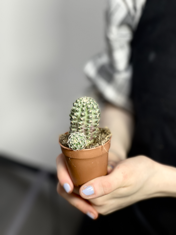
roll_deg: +1.9
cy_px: 118
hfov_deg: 22.9
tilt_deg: -29.8
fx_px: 434
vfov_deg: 30.3
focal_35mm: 64
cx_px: 88
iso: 125
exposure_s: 1/100
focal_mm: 7.5
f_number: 2.2
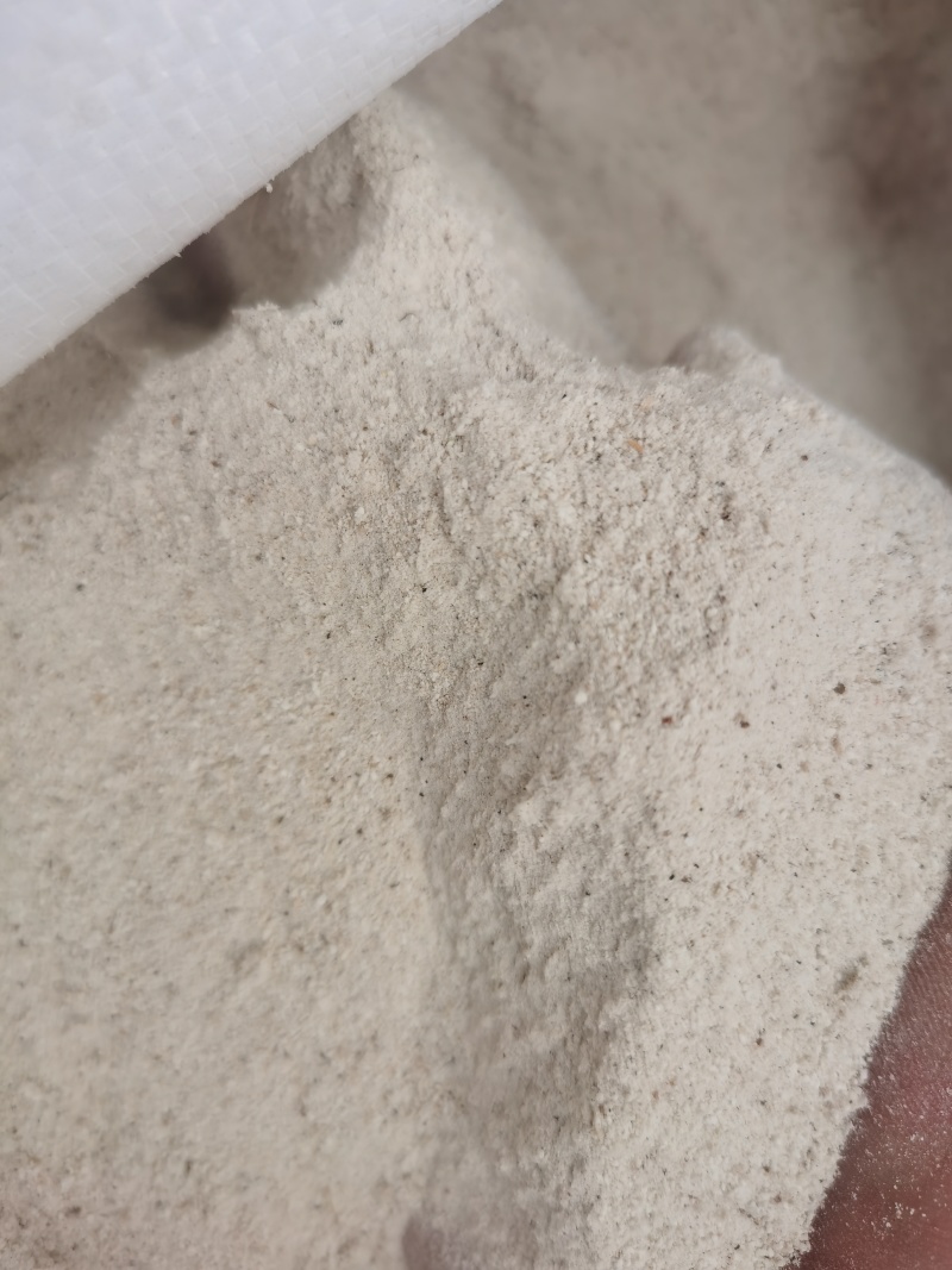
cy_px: 635
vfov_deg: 65.3
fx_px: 990
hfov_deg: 51.3
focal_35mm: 27
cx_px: 476
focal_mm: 5.58
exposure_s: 1/100
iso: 50
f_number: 1.8
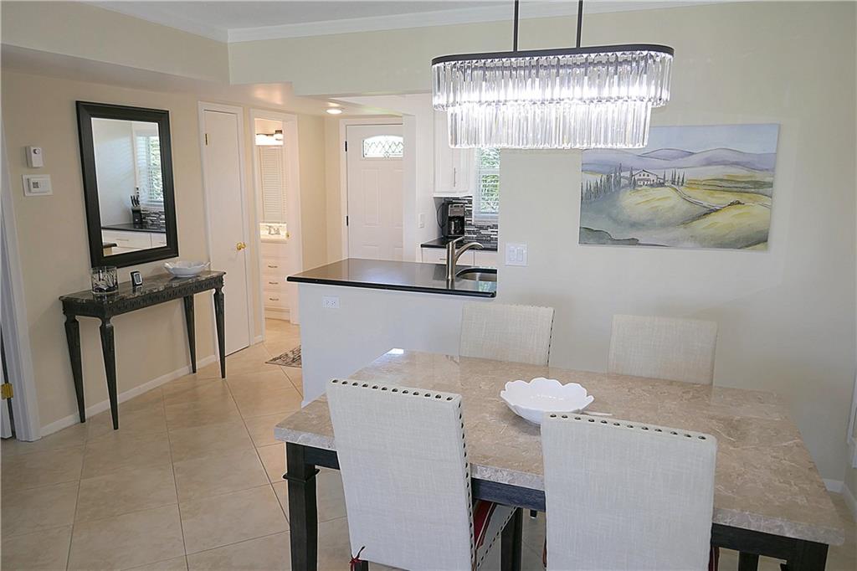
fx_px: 595
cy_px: 286
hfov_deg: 71.5
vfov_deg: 51.3
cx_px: 428
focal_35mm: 25
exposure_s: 1/60
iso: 160
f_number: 2.8
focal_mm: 9.1
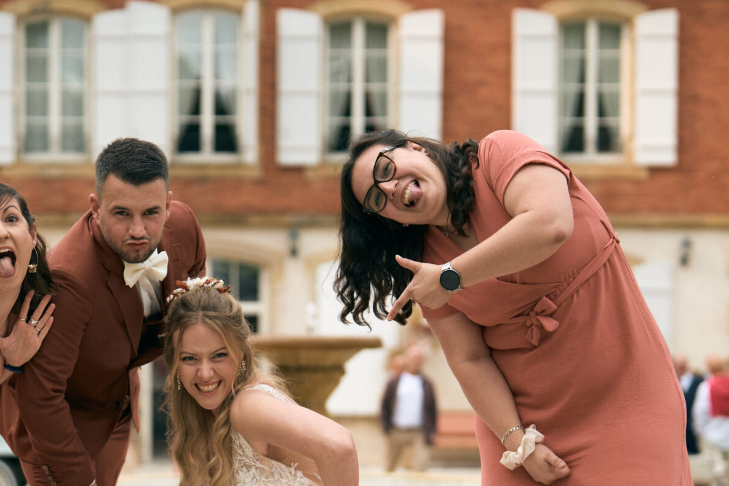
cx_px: 146
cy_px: 410
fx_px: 2187
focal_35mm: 108
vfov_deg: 12.6
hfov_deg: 18.7
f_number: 1.8
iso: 125
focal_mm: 50
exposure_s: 1/1600
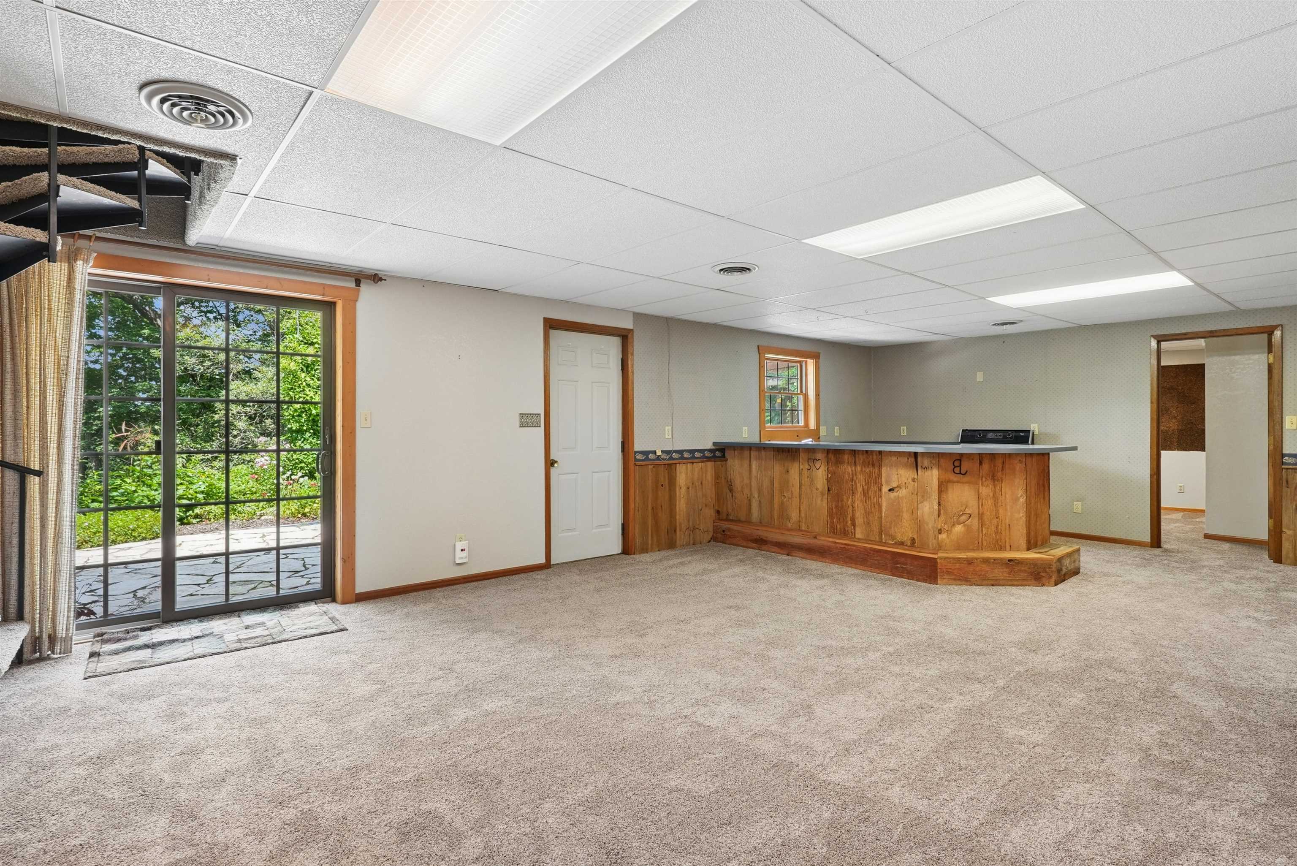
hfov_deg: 93.3
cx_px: 648
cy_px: 433
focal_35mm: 17
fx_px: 613
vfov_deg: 70.5
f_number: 9
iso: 400
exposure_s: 1/13
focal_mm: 17
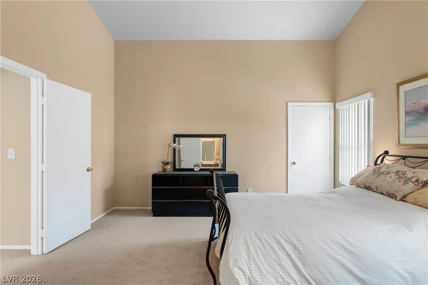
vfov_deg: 64.6
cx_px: 214
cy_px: 142
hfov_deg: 86.9
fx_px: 226
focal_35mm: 19
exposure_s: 1/3
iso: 400
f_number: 8
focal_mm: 19
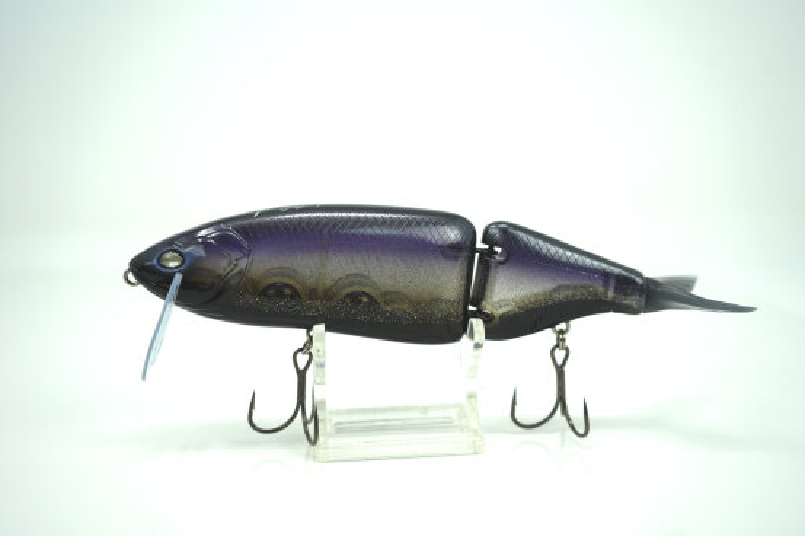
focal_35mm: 38
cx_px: 400
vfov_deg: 35.0
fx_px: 849
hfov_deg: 50.7
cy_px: 267
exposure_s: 1/250
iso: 250
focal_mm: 35
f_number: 5.6
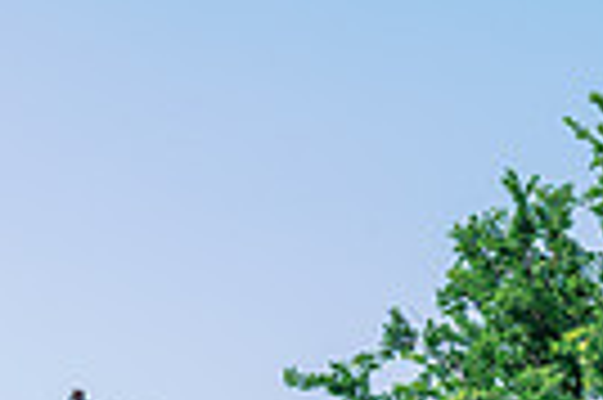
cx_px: 500
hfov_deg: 19.4
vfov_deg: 11.6
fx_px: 1740
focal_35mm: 104
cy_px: 829
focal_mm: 24
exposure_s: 1/640
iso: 125
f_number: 4.5
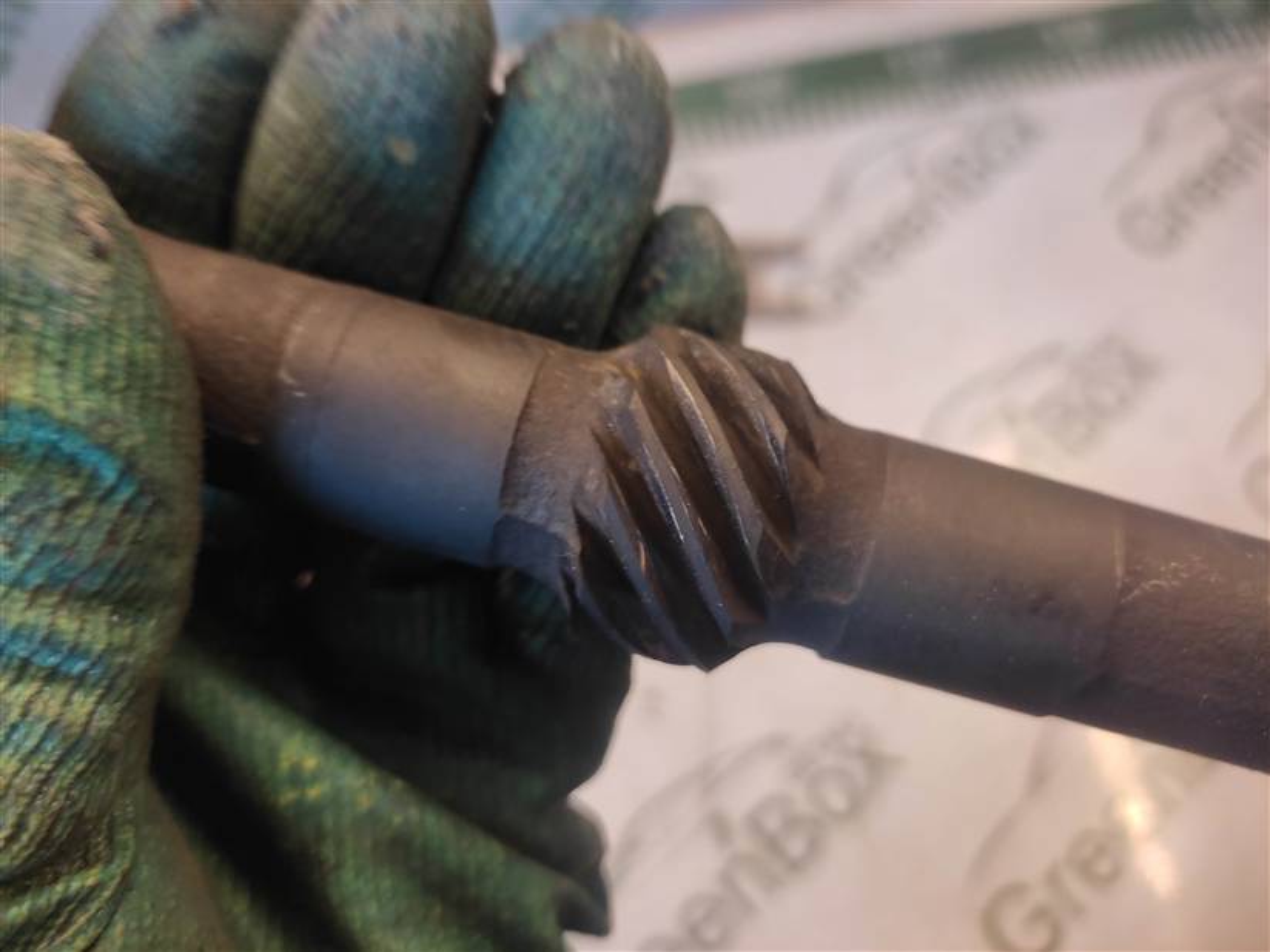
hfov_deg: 67.3
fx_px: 954
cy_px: 476
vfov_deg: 53.1
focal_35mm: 26
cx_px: 635
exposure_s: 1/33
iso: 179
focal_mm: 4.74
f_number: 1.79
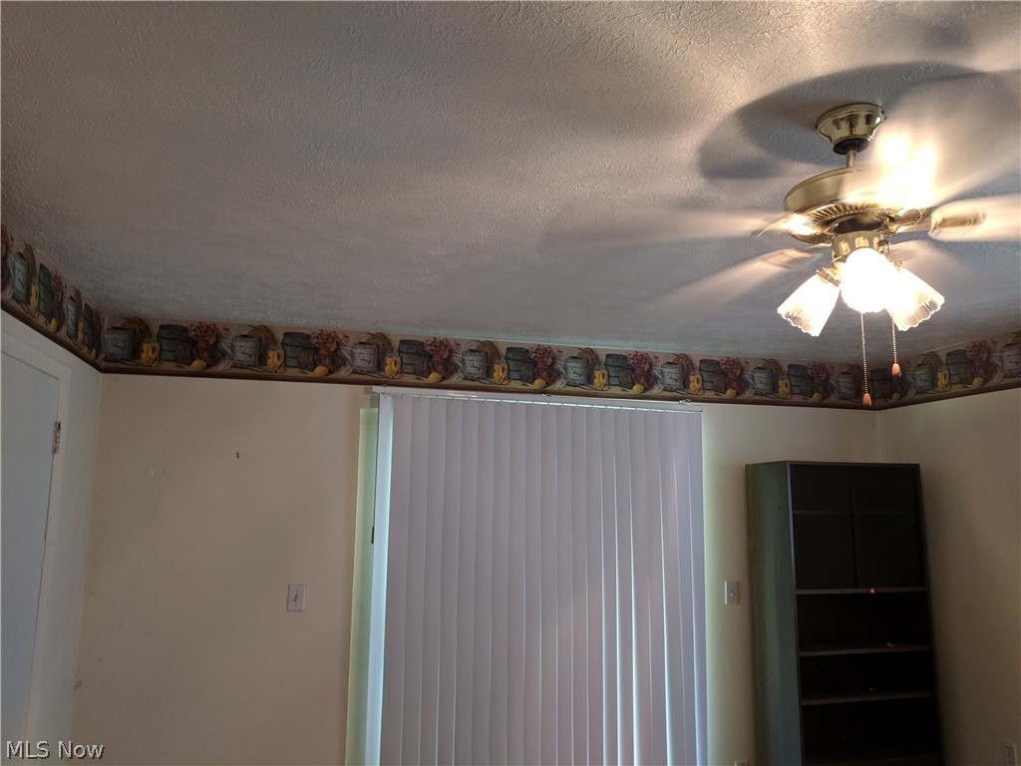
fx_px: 767
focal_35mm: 26
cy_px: 383
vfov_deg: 53.1
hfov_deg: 67.3
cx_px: 510
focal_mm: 4.67
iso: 377
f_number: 2
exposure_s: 1/40
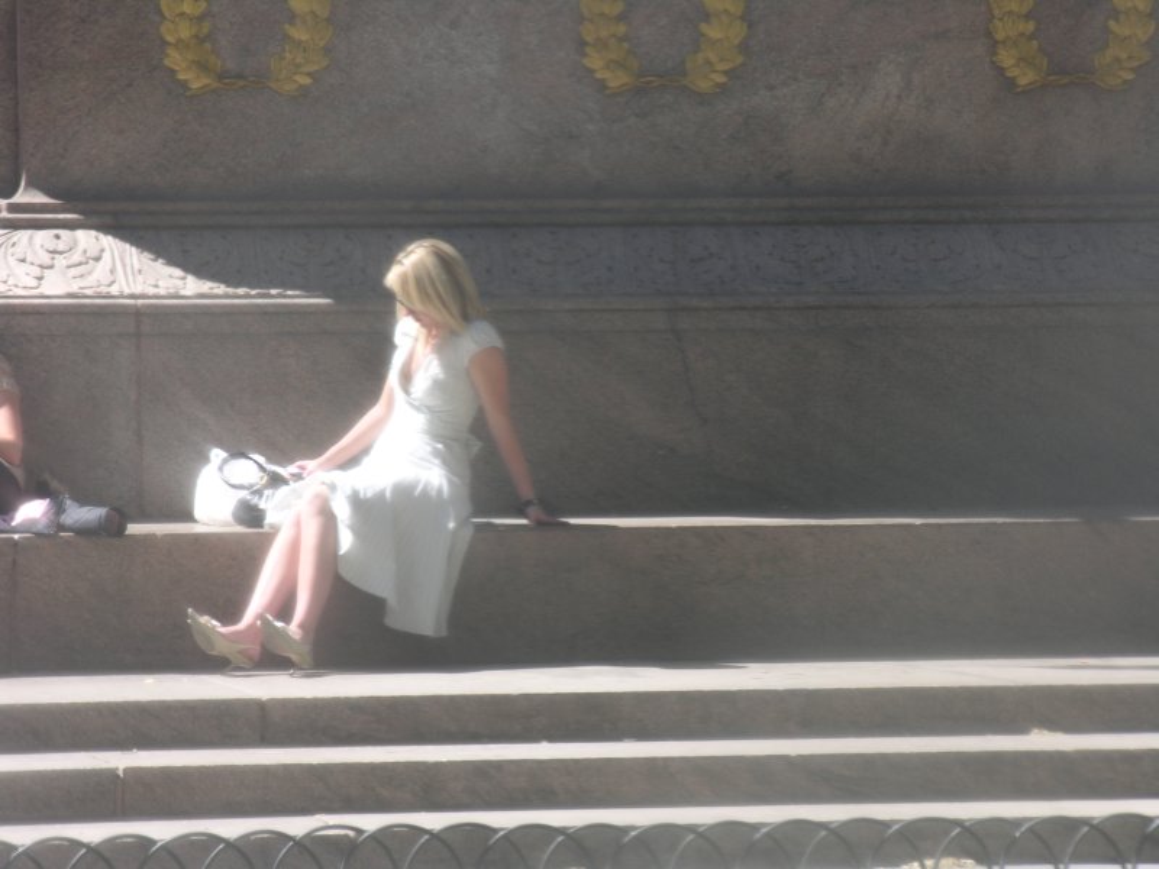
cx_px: 580
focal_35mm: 267
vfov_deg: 5.6
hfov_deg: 7.4
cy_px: 434
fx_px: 8940
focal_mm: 68
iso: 50
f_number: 4.6
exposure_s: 1/92.5
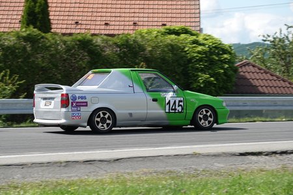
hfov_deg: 16.1
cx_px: 146
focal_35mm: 127
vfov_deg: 10.8
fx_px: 1034
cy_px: 98
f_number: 4
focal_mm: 46.41
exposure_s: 1/800
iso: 125
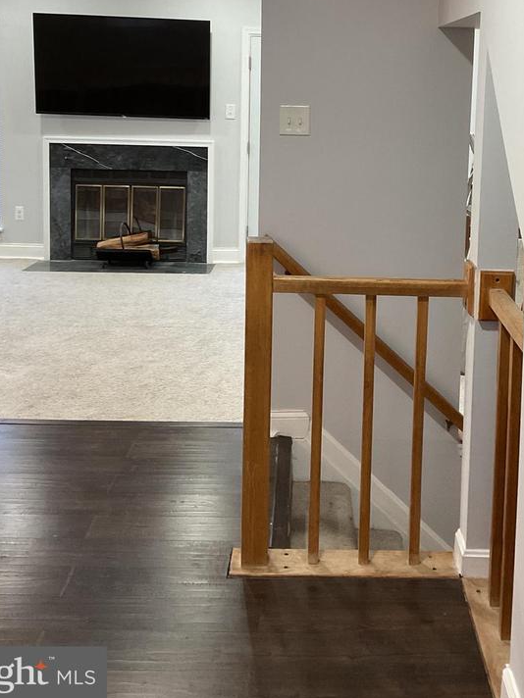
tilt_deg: -6.6
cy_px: 174
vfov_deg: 41.7
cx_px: 332
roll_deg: -0.9
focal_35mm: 44
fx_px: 888
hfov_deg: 32.7
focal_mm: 3
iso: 125
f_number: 1.8
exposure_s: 1/60
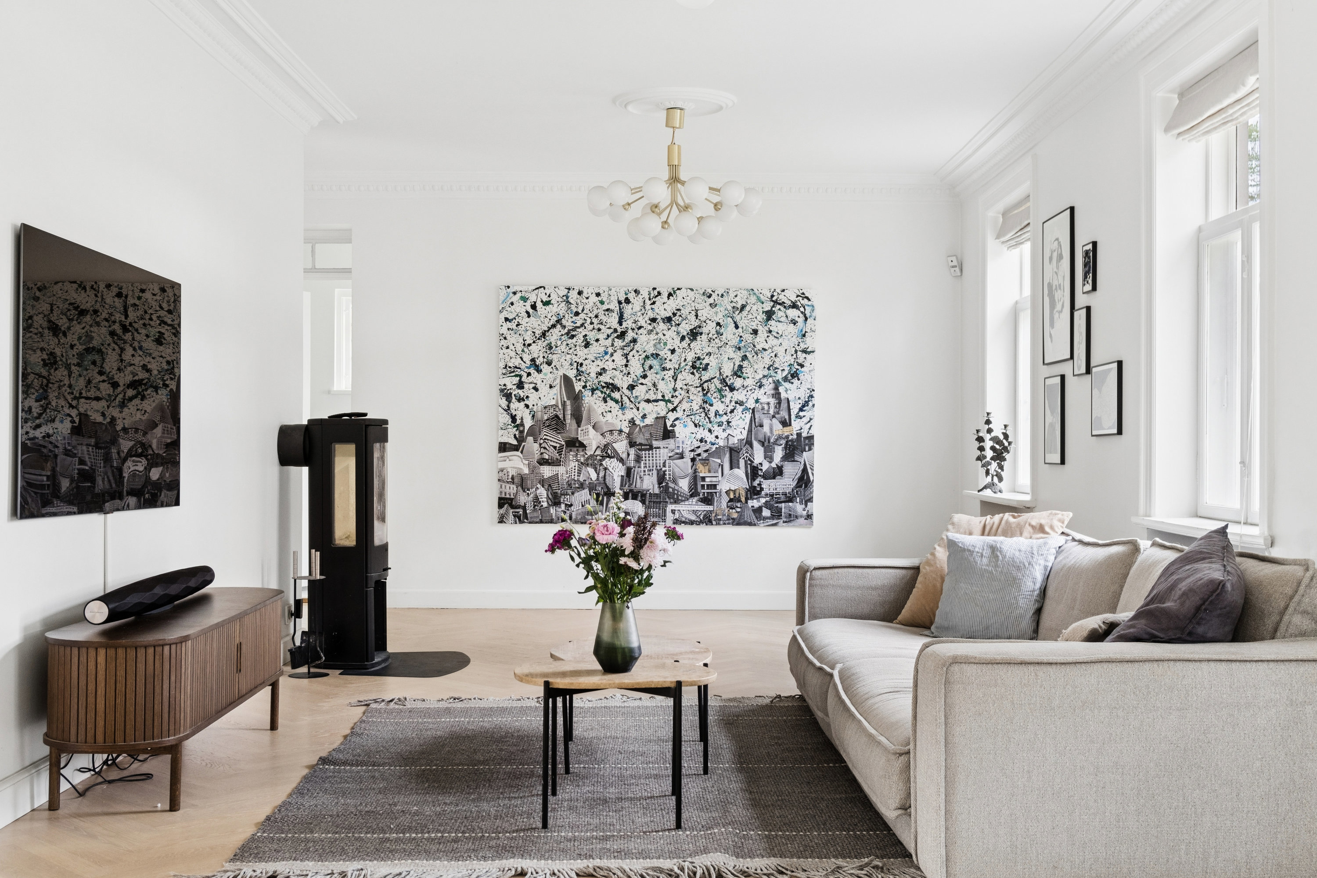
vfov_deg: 34.2
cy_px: 439
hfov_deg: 49.6
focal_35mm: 39
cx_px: 658
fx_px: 1427
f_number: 8
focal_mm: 26
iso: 500
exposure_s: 1/30
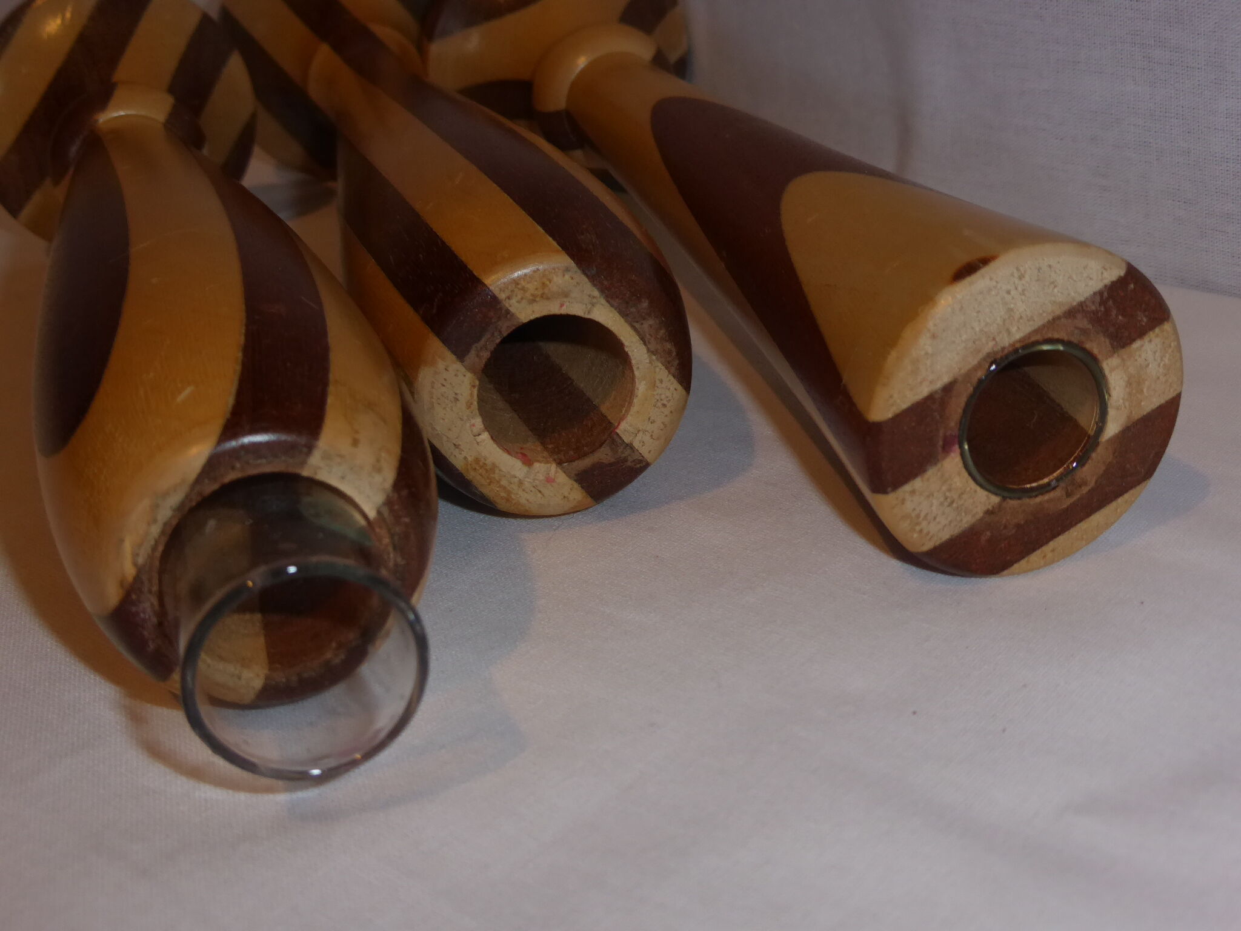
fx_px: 1828
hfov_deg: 37.5
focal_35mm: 51
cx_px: 620
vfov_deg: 28.6
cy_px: 466
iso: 200
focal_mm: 9
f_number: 4.4
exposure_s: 1/60
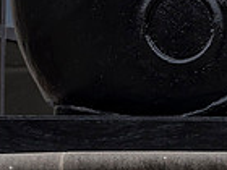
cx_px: 238
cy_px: -56
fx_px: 8145
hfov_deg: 1.6
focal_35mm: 1242
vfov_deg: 1.2
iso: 400
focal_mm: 150
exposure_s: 1/400
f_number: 6.3
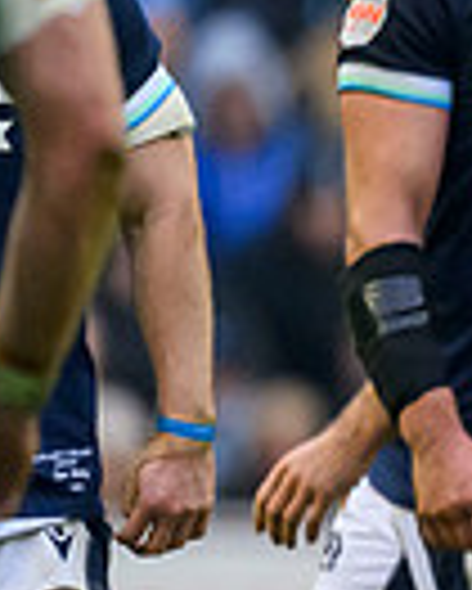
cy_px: 469
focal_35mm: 3446
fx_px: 60103
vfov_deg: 0.6
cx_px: 1886
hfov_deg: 0.4
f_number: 4
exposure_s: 1/1600
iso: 5000
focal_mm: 560
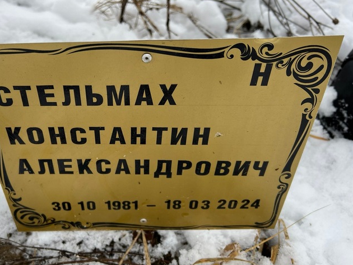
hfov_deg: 54.7
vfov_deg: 43.0
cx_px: 133
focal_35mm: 33
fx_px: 337
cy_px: 128
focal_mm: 5.7
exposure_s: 1/353
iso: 50
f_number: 1.5
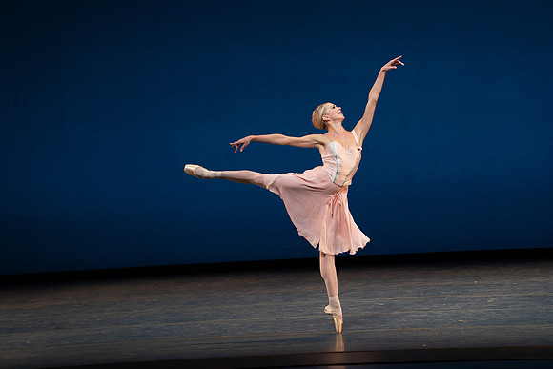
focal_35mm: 200
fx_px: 3073
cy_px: 184
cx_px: 276
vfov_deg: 6.9
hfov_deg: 10.3
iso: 3200
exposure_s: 1/400
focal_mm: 200
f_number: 8
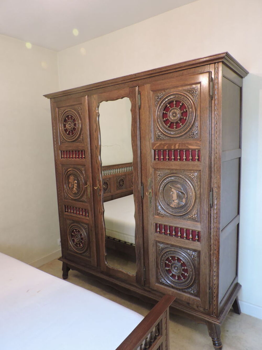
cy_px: 175
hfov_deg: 56.8
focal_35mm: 24
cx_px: 131
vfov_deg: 71.6
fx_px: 242
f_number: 4.2
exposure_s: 1/8
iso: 400
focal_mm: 4.3
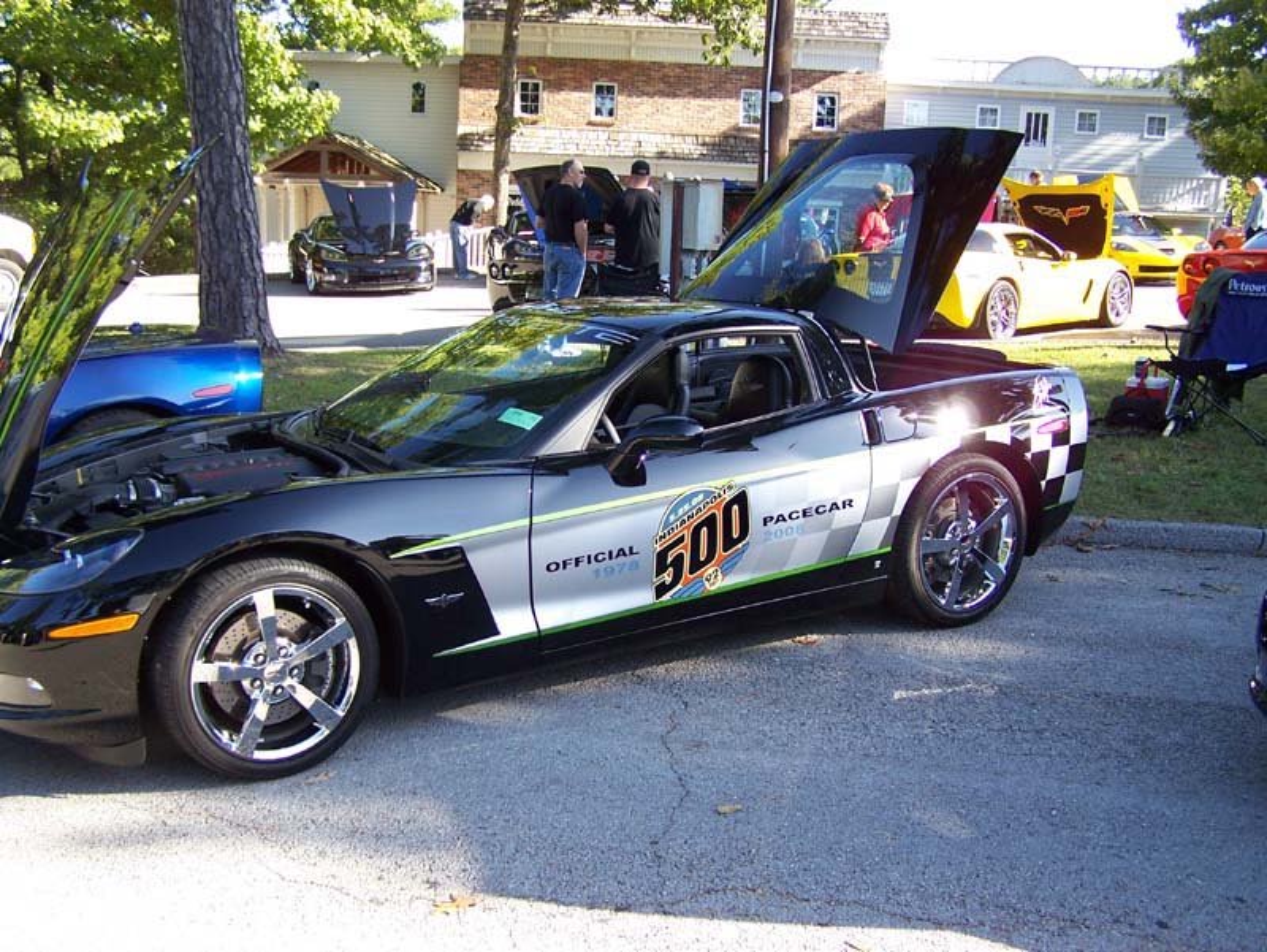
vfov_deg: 37.8
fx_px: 1392
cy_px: 476
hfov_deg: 49.0
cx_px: 634
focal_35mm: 38
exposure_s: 1/160
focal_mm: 6.3
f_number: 2.8
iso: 80
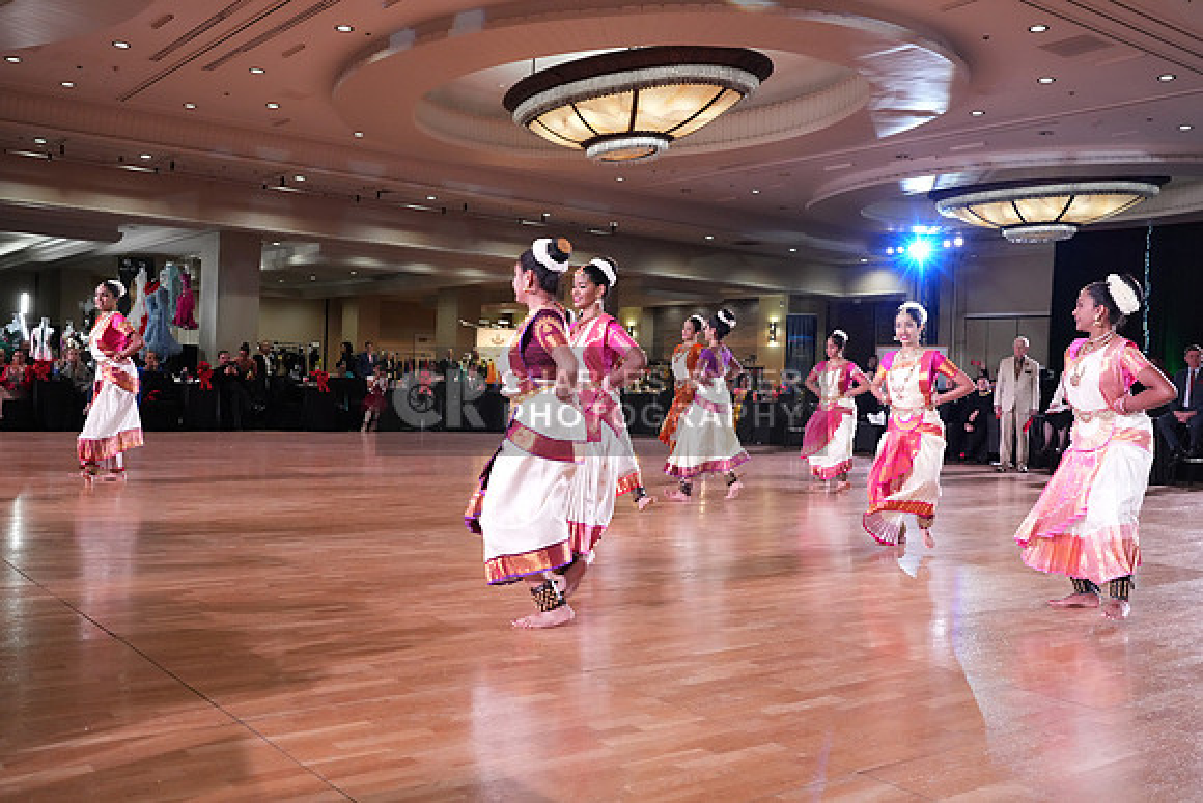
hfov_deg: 55.8
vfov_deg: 38.9
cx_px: 602
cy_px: 402
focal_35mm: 34
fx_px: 1136
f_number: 5.6
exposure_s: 1/320
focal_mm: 34
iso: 5000
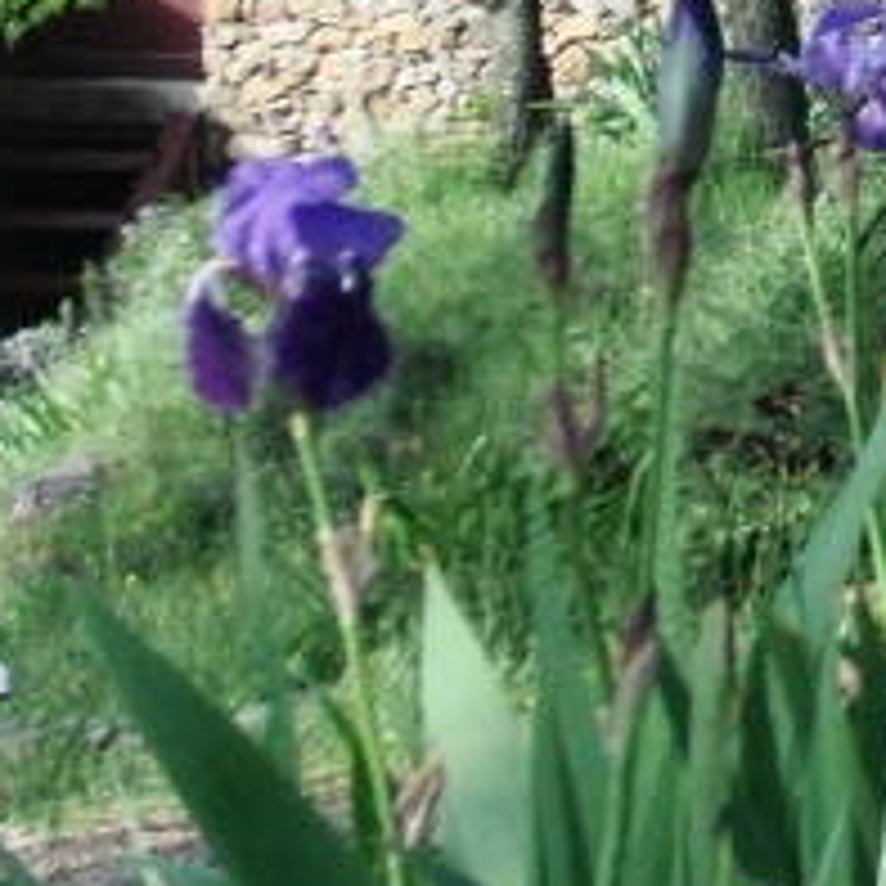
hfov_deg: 6.1
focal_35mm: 275
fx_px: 7963
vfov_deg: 6.3
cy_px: -427
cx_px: 2172
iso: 100
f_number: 4
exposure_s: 1/400
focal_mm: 10.41
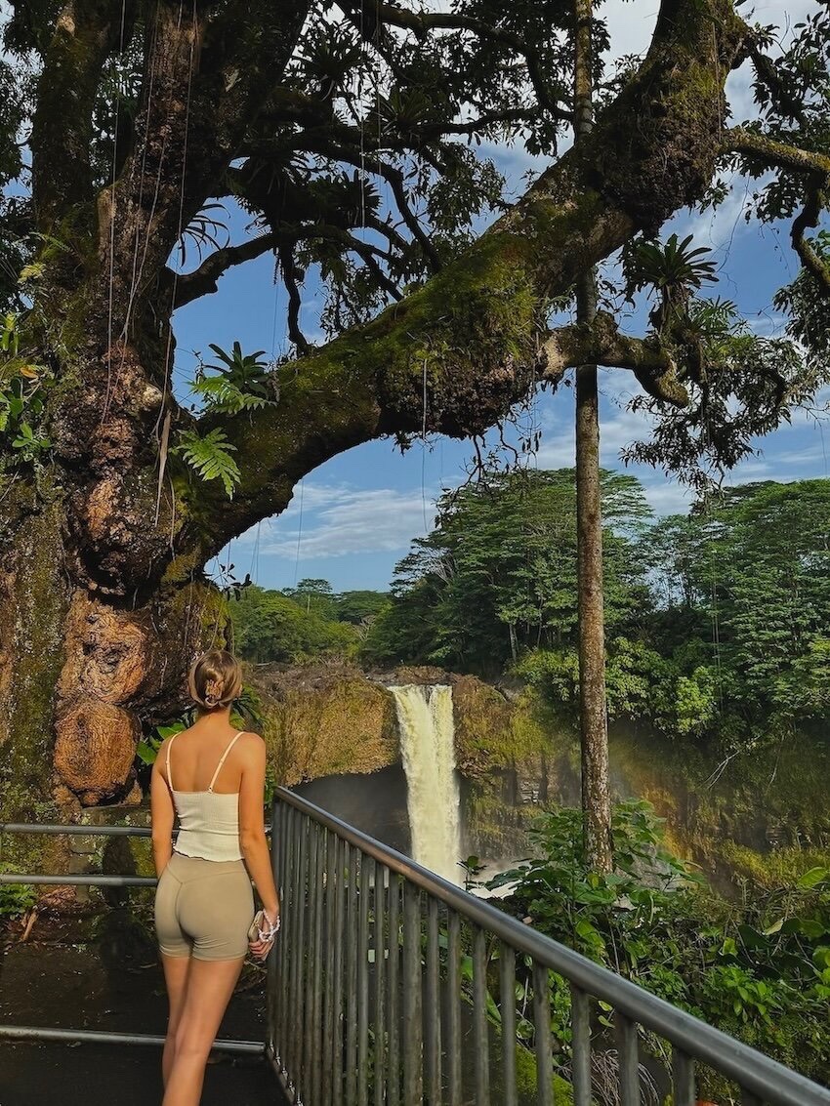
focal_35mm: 24
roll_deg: +1.0
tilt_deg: +8.8
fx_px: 767
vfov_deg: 71.6
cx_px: 415
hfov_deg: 56.8
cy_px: 553
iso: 80
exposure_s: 1/1637
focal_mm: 6.76
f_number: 1.78
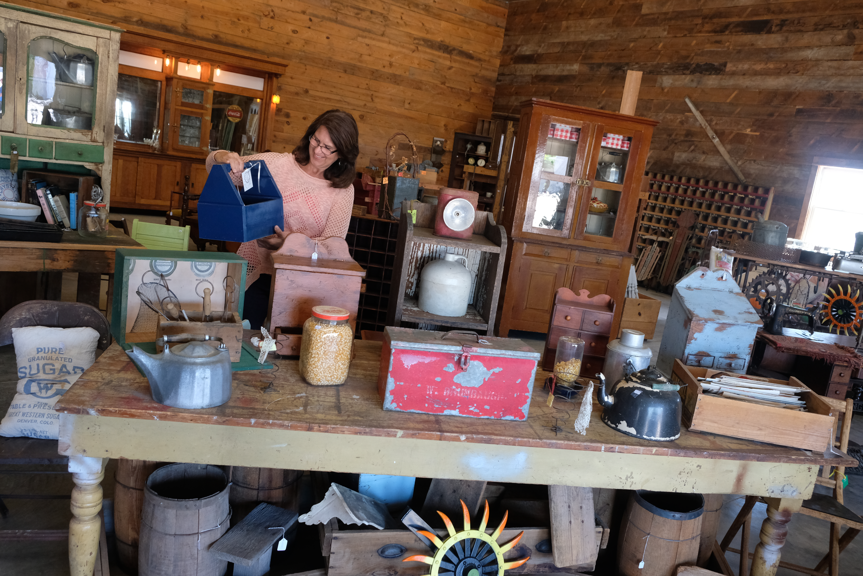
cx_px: 432
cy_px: 288
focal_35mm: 28
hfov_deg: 65.5
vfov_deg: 46.4
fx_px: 671
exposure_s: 1/90
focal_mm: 18.8
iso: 1600
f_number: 4.5
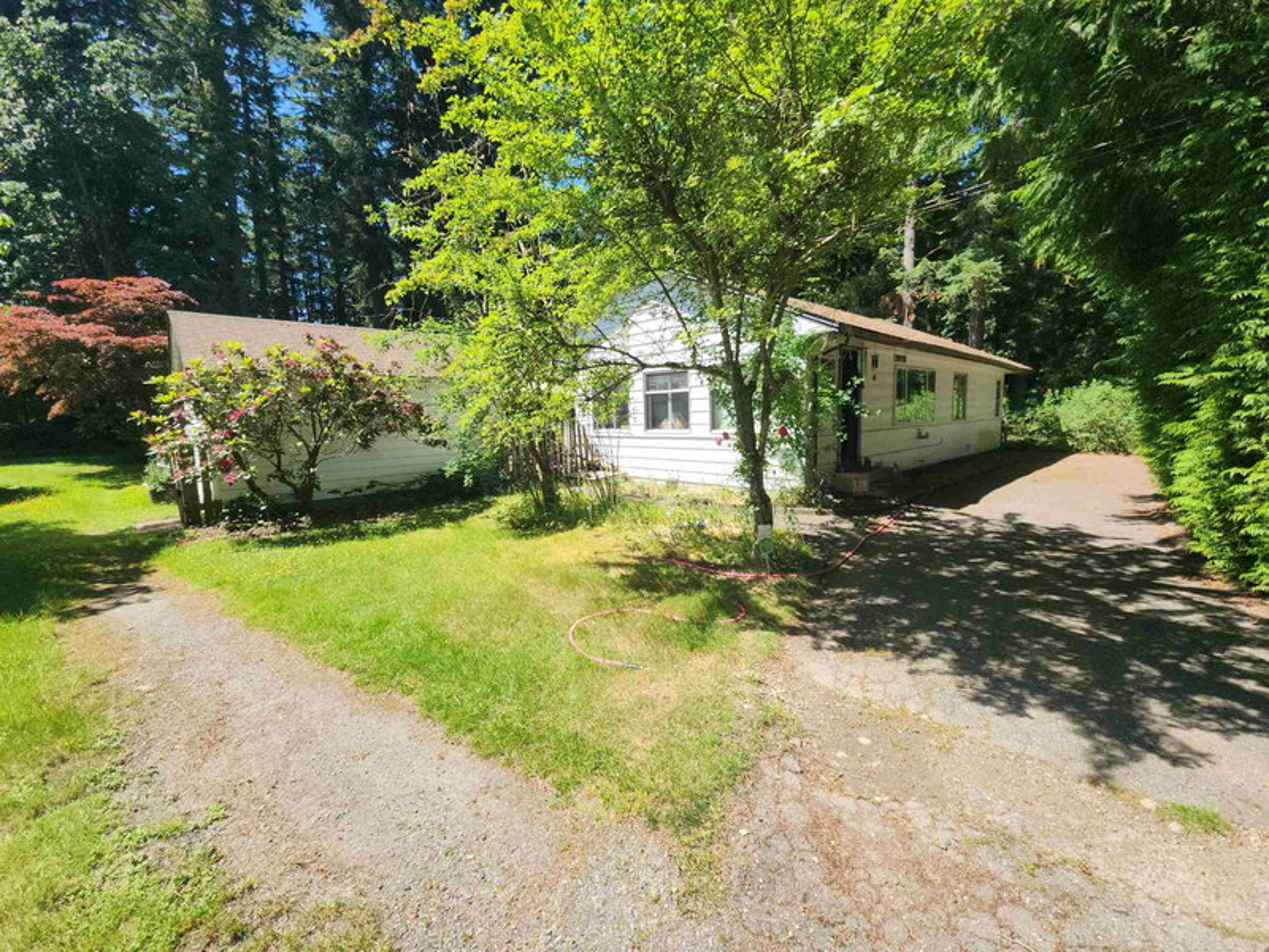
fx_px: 477
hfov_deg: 106.2
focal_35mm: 13
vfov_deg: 89.9
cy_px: 476
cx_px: 634
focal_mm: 2.2
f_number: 2.2
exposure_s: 1/878
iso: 50
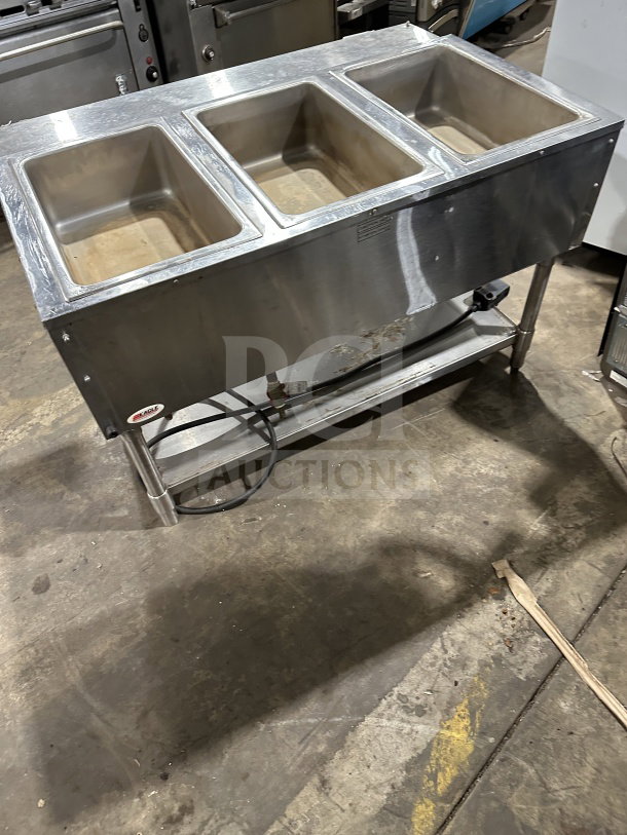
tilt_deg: -48.1
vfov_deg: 71.6
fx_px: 579
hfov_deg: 56.8
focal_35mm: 24
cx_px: 314
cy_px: 418
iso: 400
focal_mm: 6.86
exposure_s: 1/60
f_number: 1.78
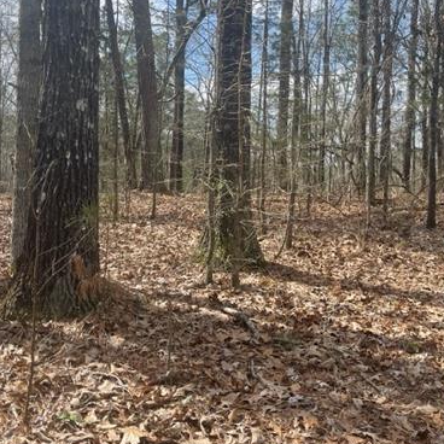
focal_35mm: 40
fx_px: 580
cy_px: 169
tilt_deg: +1.3
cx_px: 263
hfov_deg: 41.7
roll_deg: -0.9
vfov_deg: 41.6
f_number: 1.6
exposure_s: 1/1225
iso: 32
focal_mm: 5.1
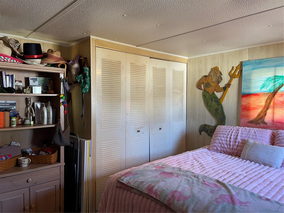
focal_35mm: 25
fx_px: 205
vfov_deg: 54.9
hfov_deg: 69.4
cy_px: 106
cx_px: 142
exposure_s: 1/60
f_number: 1.6
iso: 125
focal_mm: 5.1
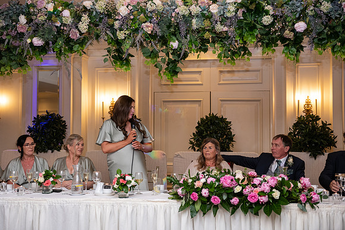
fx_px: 527
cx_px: 172
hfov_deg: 36.2
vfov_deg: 24.6
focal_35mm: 55
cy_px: 115
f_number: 3.5
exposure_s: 1/160
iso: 640
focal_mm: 55
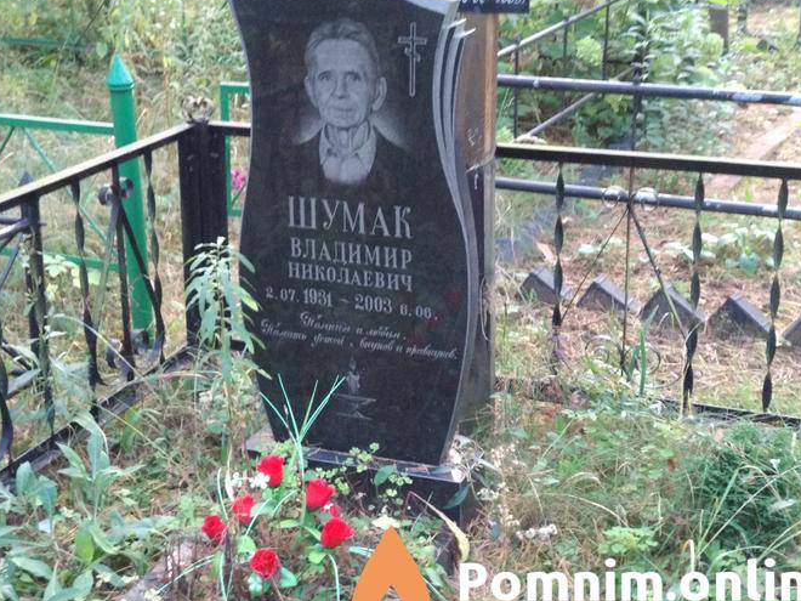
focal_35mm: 63
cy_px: 288
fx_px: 1458
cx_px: 358
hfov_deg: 30.7
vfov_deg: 23.3
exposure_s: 1/30
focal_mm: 5.99
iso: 1000
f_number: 2.6
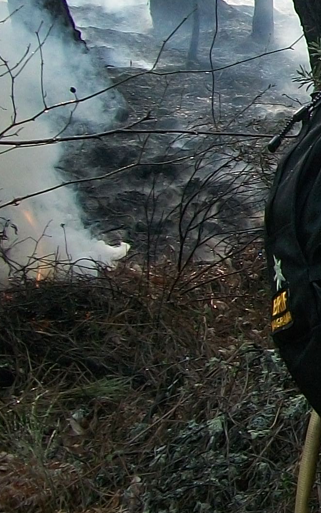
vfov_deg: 17.7
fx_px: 1637
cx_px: 875
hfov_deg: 9.4
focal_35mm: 117
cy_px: 102
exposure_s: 1/160
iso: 80
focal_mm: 5.7
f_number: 2.9
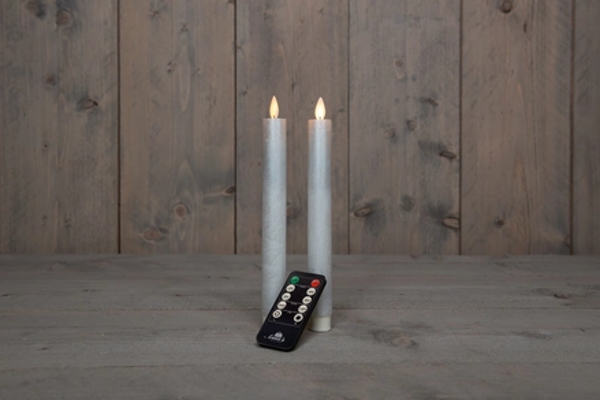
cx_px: 294
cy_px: 199
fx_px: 684
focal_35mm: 41
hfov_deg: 47.4
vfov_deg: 32.7
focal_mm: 40
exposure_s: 1/30
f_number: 7.1
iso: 320
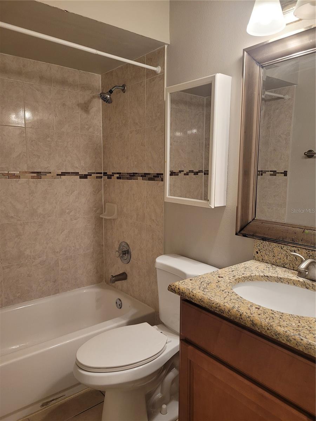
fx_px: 316
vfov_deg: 67.3
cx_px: 158
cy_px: 210
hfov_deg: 53.1
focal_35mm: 26
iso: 160
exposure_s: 1/60
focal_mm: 5.4
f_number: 1.8
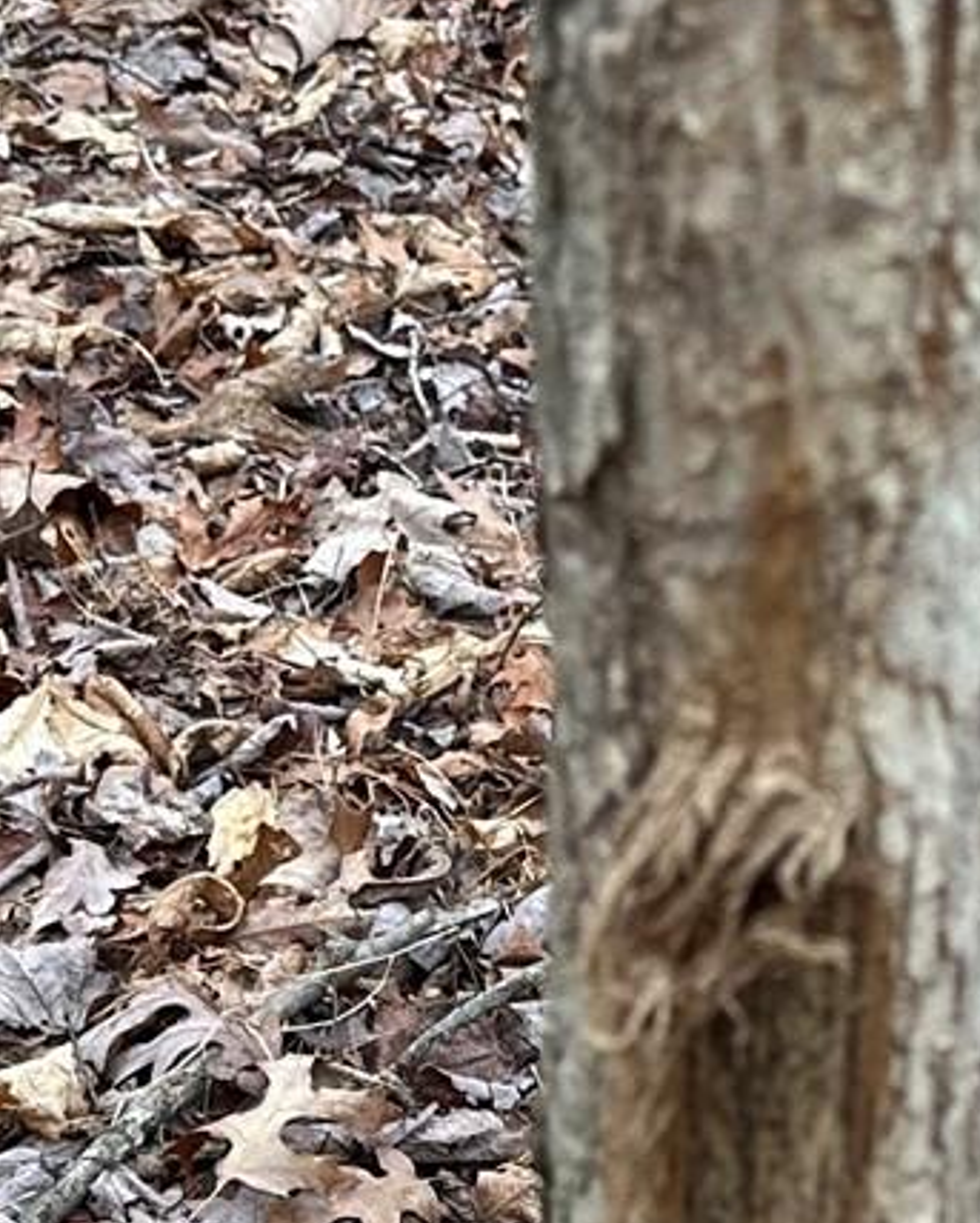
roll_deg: -1.5
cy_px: 1292
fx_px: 4056
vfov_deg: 16.7
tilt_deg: -34.7
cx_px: 589
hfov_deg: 13.8
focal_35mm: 112
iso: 80
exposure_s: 1/489
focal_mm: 6.86
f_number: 1.78
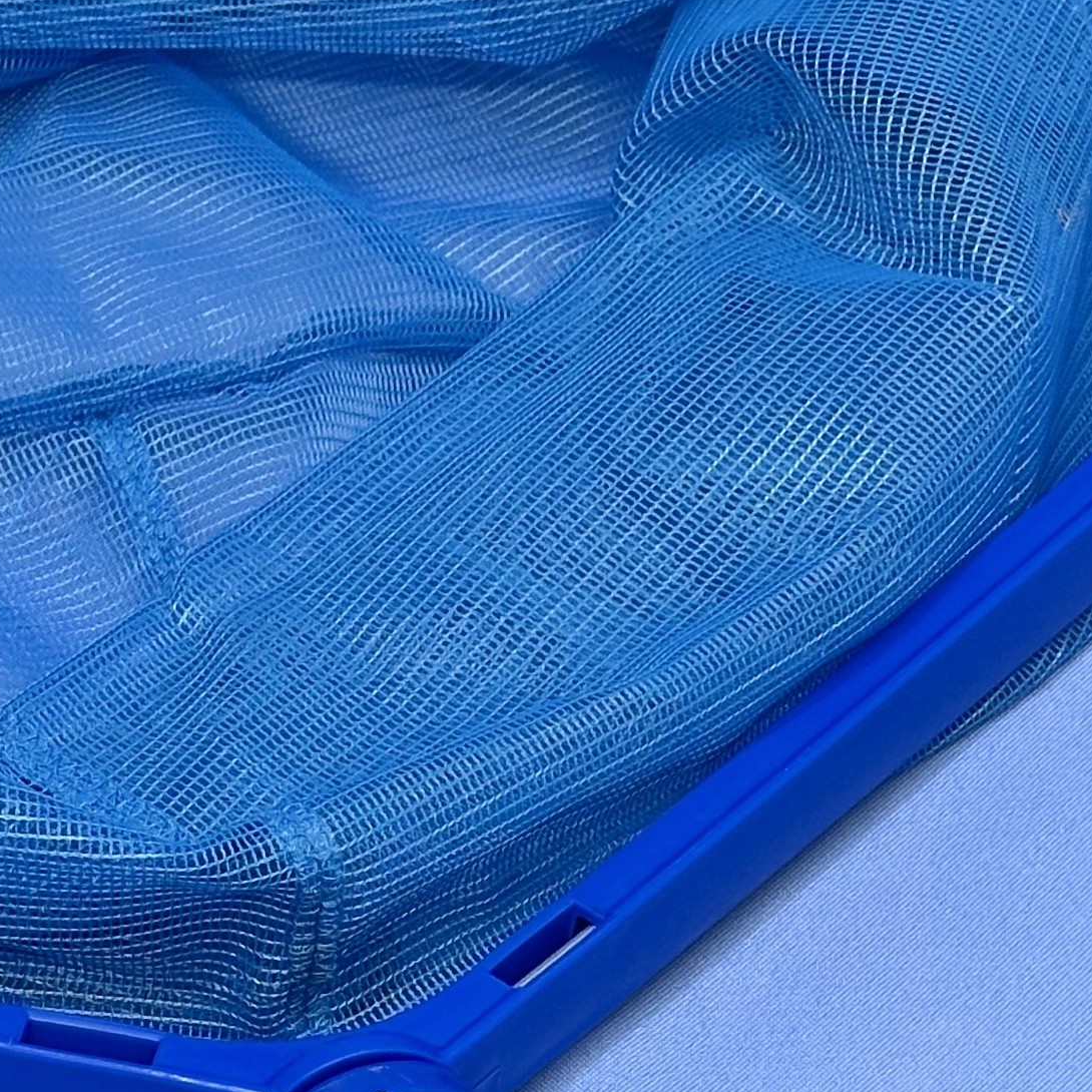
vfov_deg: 11.1
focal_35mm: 157
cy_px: 825
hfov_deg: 11.0
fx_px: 5603
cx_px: -40
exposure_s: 1/100
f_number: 1.78
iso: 64
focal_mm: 6.86
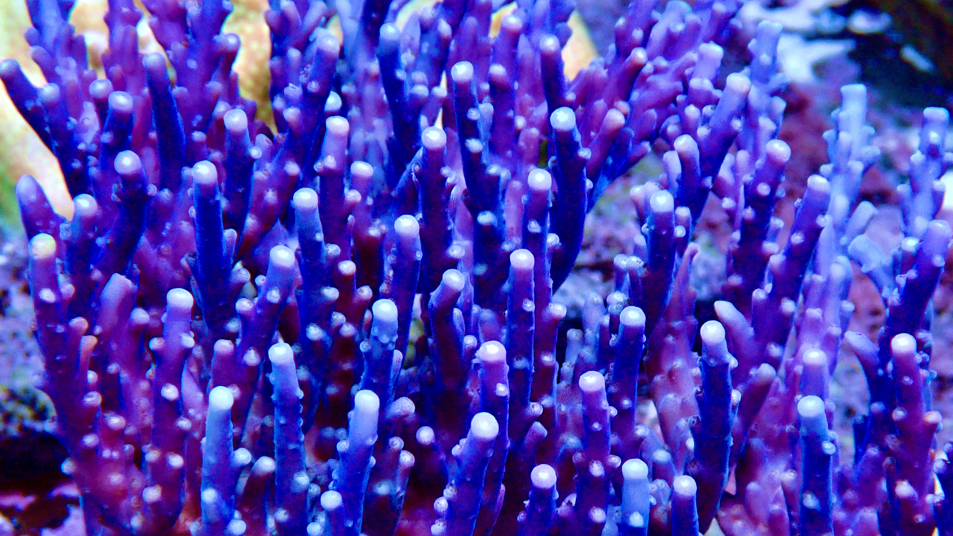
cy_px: 328
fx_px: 2426
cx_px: 477
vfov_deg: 12.6
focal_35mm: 96
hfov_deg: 22.2
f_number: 6.3
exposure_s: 1/160
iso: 800
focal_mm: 15.66
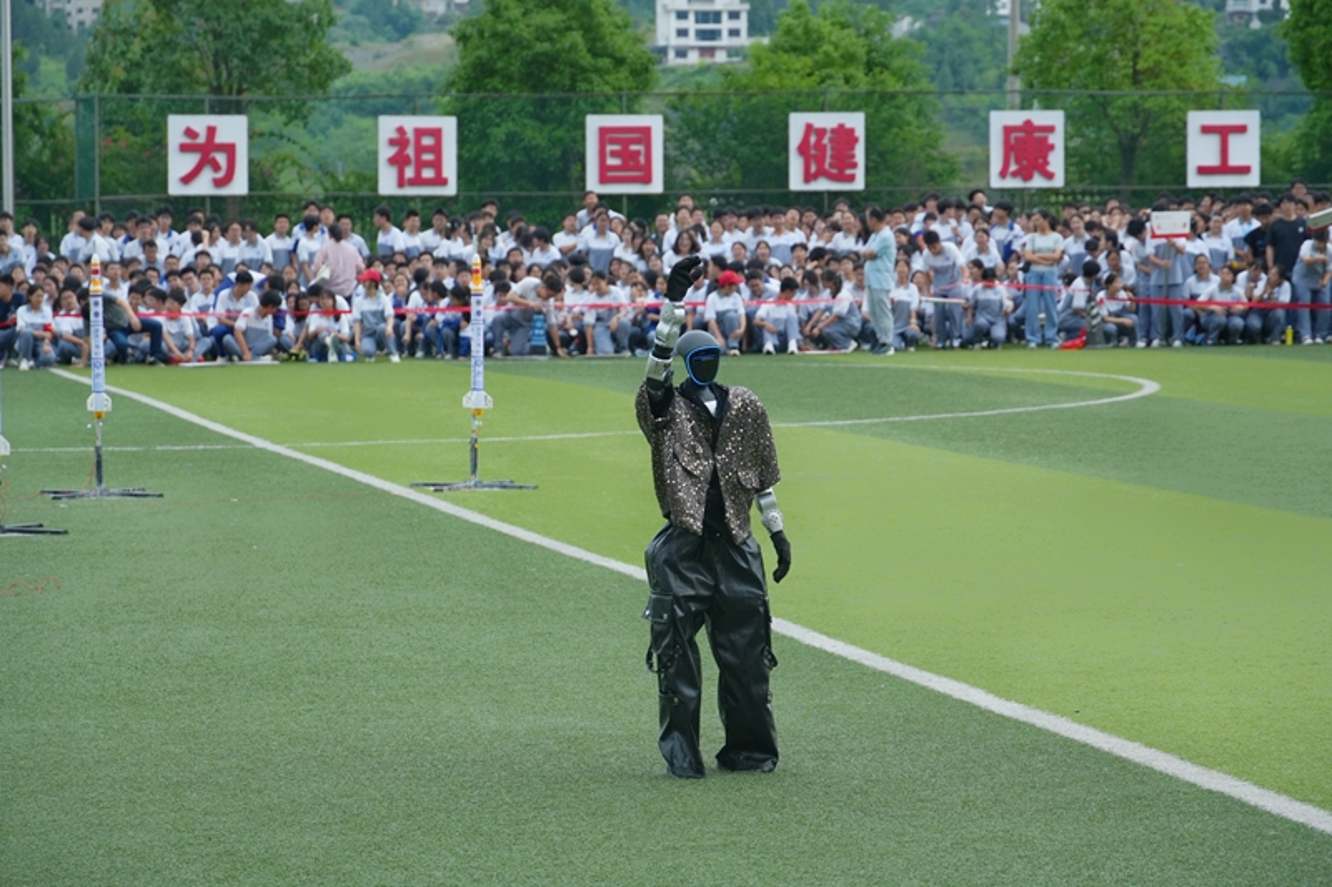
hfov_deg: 17.5
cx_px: 666
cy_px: 444
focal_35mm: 117
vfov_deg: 11.7
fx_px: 4328
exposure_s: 1/1000
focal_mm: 78
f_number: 5.6
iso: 320
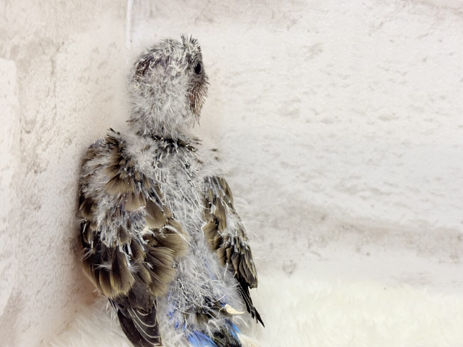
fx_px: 696
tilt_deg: -12.5
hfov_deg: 36.8
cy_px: 174
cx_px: 232
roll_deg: -3.0
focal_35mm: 52
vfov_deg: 28.0
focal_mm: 5.96
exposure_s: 1/50
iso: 80
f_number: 1.6
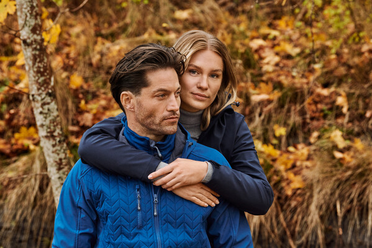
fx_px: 1136
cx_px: 186
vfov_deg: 12.4
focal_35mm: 110
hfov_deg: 18.6
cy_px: 124
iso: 800
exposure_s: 1/200
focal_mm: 110
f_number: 5.6
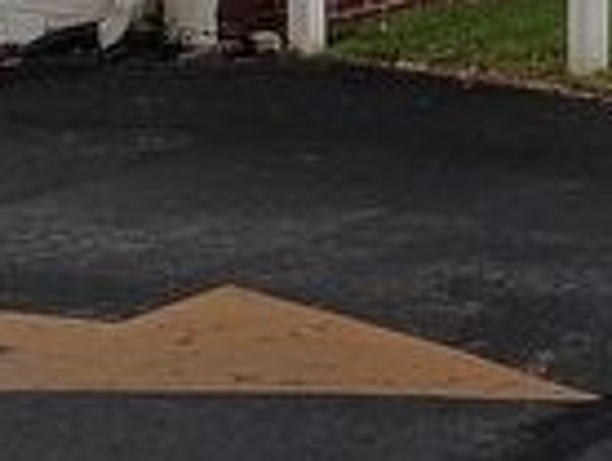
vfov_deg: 8.0
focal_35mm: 168
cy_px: -745
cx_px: 980
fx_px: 2975
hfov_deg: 11.2
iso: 101
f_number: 1.8
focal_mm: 4.27
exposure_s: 1/926
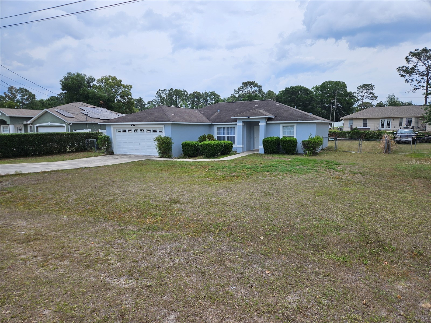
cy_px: 162
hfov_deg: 73.9
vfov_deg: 58.9
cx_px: 216
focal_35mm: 23
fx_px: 286
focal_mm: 5.4
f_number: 1.8
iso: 25
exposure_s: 1/2417
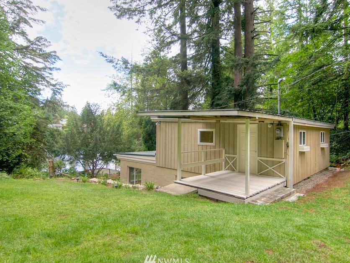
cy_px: 124
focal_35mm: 21
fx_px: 209
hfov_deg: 80.0
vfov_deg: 64.3
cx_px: 167
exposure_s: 1/640
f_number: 2.8
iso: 100
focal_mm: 11
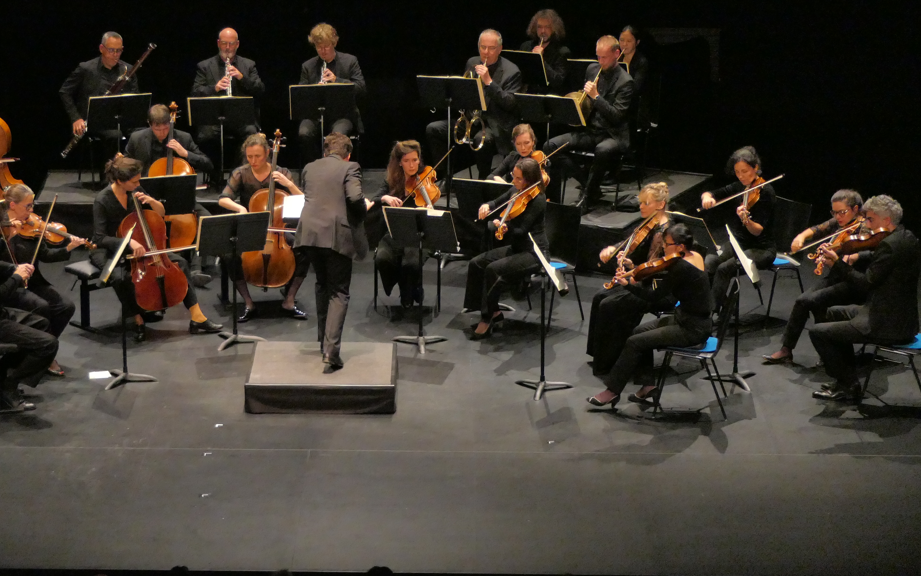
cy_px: 167
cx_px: 328
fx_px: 2610
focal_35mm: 104
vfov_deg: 12.6
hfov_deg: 20.0
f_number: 3.9
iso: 3200
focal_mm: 26.6
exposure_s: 1/60
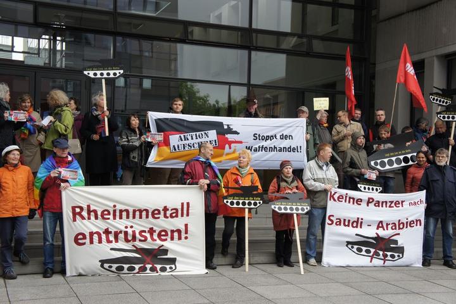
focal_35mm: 50
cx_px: 228
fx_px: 627
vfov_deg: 27.3
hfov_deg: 40.0
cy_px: 152
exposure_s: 1/250
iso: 400
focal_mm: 33
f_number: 5.6
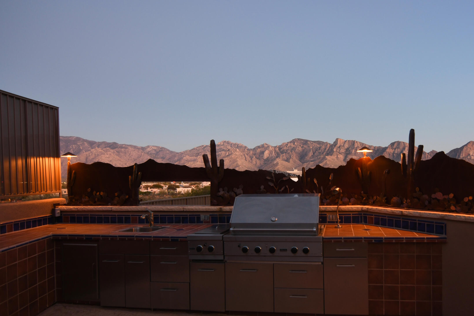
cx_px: 305
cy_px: 181
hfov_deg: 70.0
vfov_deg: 51.1
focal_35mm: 25
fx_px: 329
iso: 320
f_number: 2.8
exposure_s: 1/6
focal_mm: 12
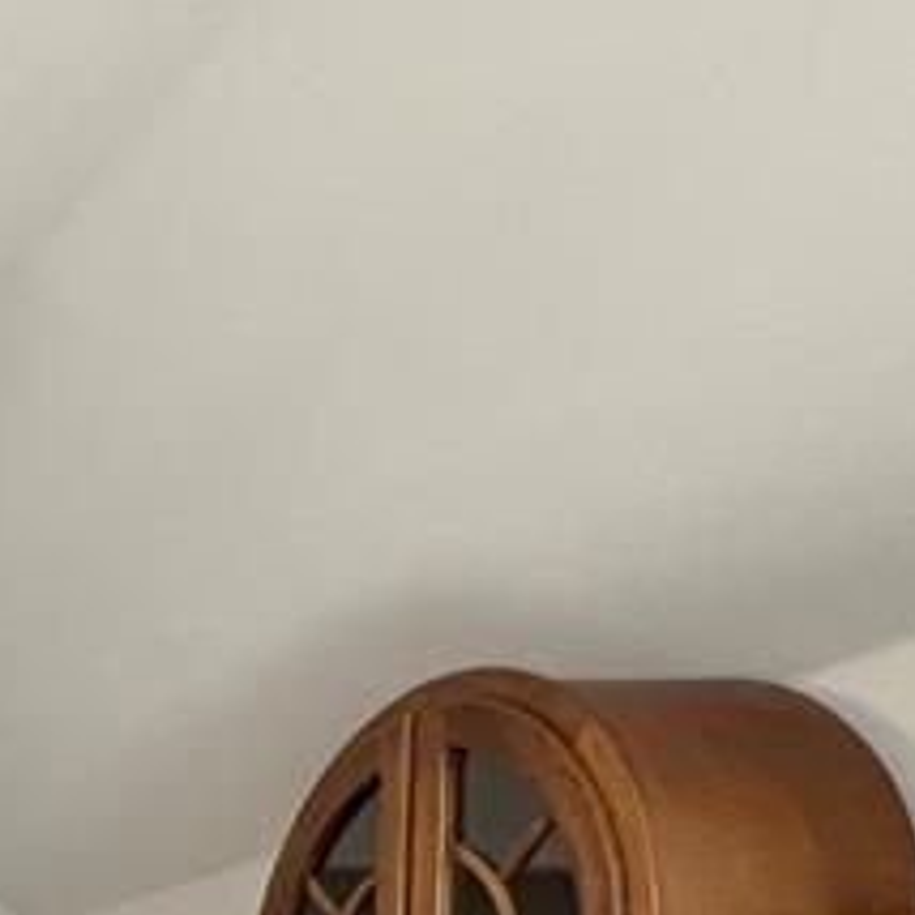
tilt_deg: -4.6
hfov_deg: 20.6
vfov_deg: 25.2
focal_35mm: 55
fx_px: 1645
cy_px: 1296
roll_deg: +0.3
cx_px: -770
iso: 200
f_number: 1.8
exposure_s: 1/120
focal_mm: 1.57
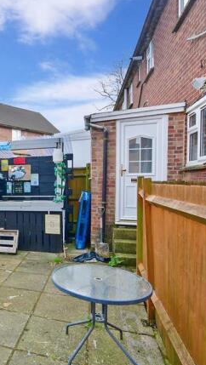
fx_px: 233
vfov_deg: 76.3
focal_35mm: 24
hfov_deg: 40.8
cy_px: 182
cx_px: -7
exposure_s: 1/100
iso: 160
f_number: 7.1
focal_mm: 10
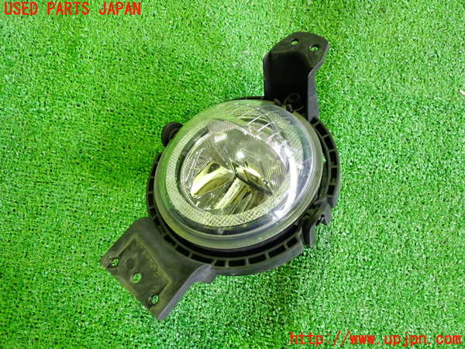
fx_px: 403
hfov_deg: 60.0
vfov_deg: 46.8
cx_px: 232
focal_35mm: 30
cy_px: 174
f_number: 2.3
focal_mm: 5.4
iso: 500
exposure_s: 1/30
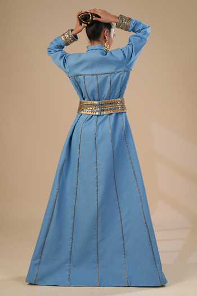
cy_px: 148
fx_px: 410
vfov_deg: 39.6
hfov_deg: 27.0
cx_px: 98
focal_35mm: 50
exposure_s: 1/125
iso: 125
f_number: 2.8
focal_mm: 50
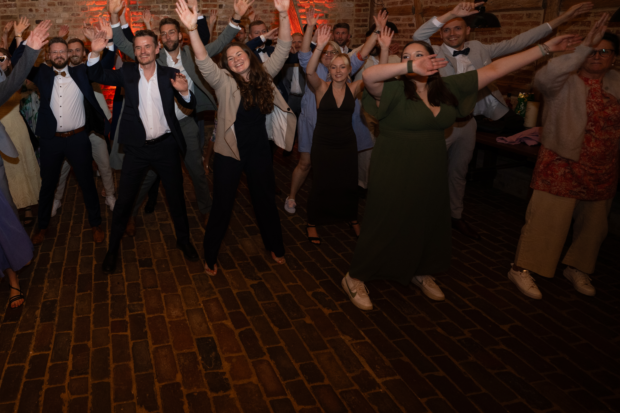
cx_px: 159
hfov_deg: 73.3
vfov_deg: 55.0
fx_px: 379
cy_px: 113
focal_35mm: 22
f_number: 3.2
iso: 1000
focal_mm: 14
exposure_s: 1/80
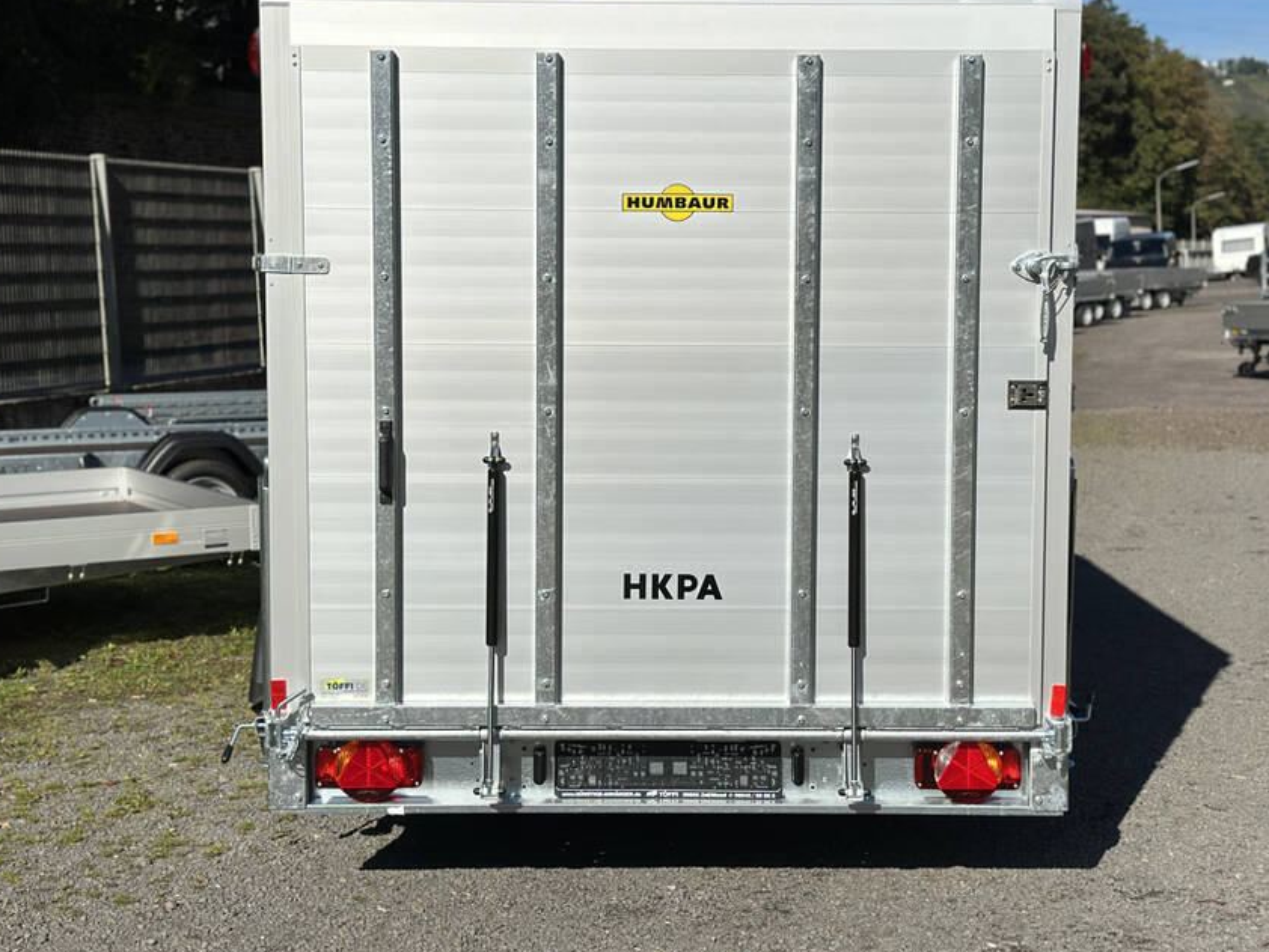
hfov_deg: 33.8
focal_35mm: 57
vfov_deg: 25.6
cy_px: 405
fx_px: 2090
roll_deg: +2.6
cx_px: 660
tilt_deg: -4.1
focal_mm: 6.86
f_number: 1.78
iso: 100
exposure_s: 1/15873
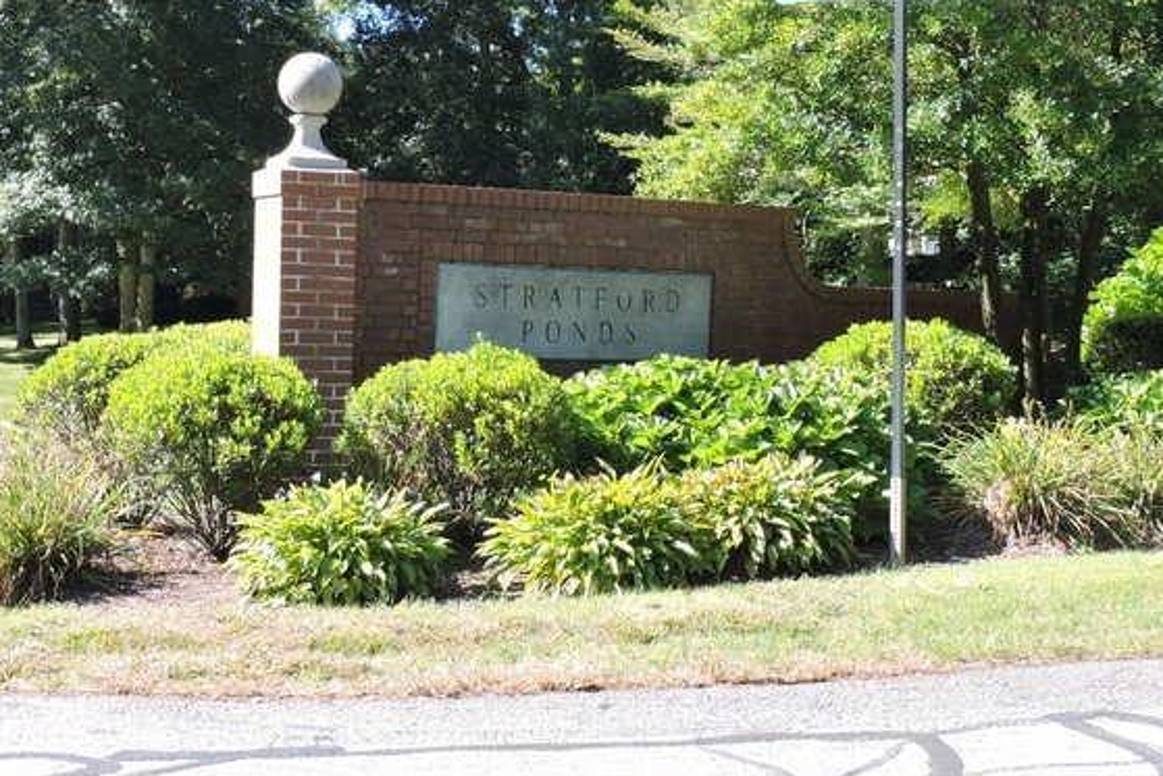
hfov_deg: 31.4
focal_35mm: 64
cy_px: 254
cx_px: 549
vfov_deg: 21.2
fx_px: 2068
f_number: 3.4
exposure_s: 1/160
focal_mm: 7.7
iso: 100
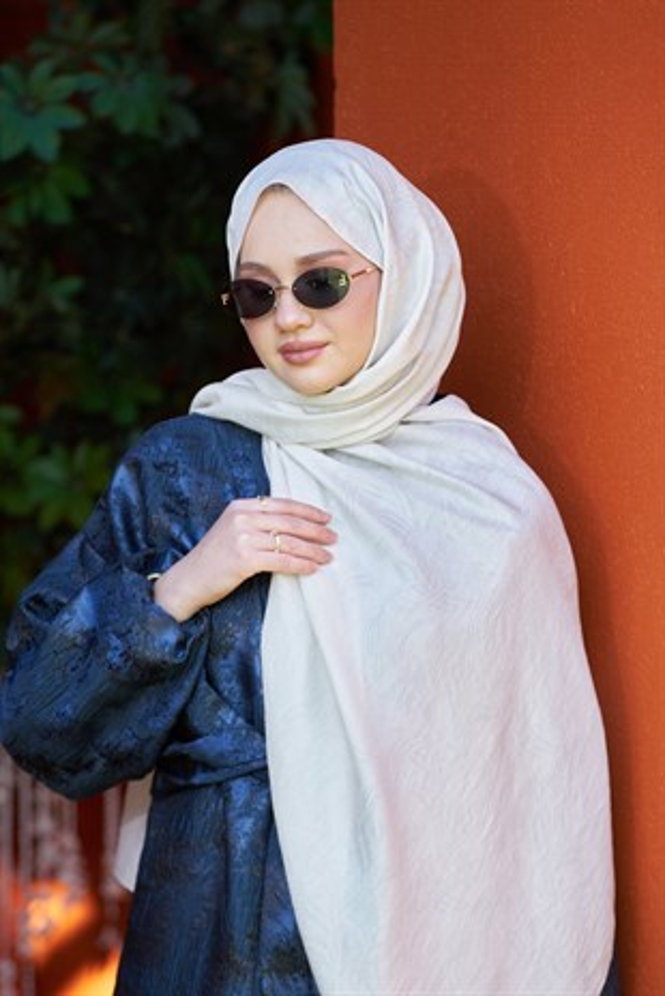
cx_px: 332
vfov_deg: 12.8
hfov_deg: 8.6
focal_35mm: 160
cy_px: 498
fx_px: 4426
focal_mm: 160
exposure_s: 1/200
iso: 200
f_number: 4
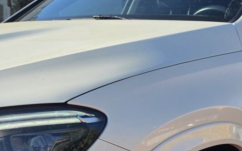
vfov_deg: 17.2
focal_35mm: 73
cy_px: 170
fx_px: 482
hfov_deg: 28.2
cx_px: 98
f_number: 1.4
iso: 64
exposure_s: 1/5605
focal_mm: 6.5
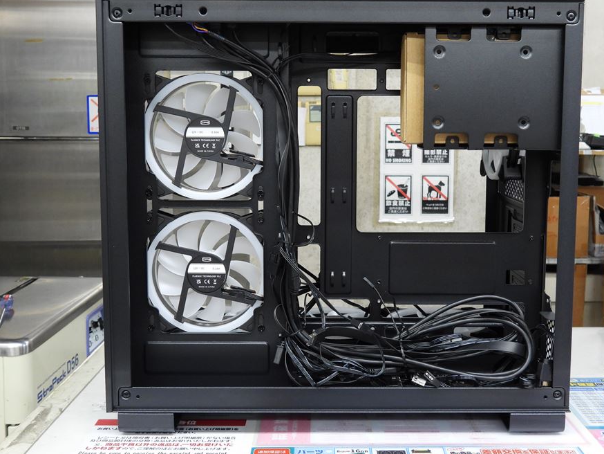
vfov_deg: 35.1
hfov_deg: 45.7
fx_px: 716
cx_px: 330
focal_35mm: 41
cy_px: 197
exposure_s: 1/30
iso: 320
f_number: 3.2
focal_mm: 6.2
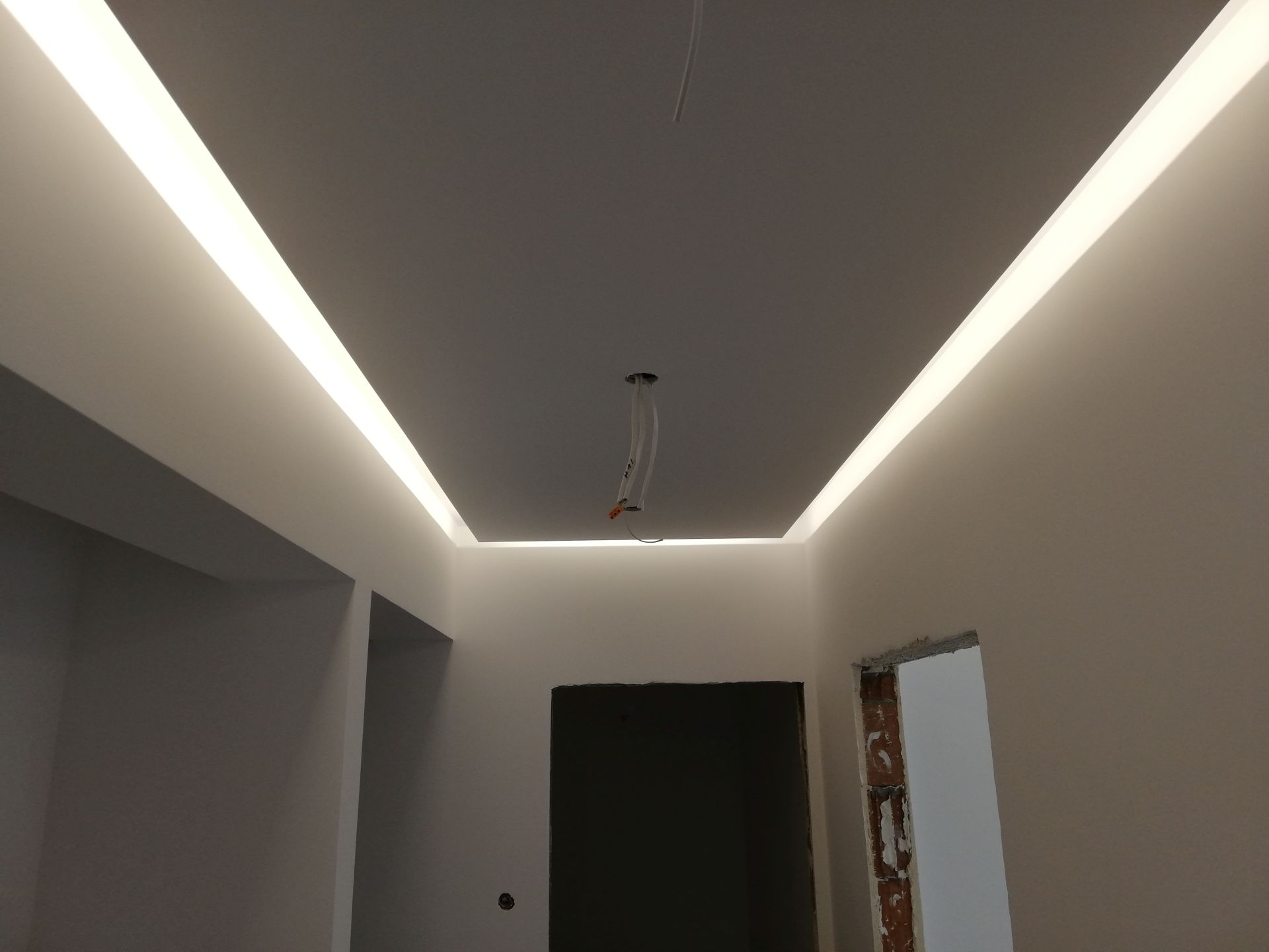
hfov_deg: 67.3
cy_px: 476
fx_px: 953
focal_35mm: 26
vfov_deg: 53.1
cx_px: 634
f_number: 2.2
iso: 80
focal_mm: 3.81
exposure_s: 1/50
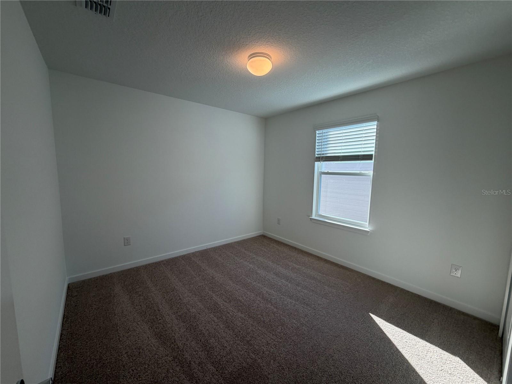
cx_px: 256
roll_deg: -1.1
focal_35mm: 14
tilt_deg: -5.6
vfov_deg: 85.7
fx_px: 207
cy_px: 192
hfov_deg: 102.1
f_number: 2.2
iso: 50
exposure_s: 1/120
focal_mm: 2.22
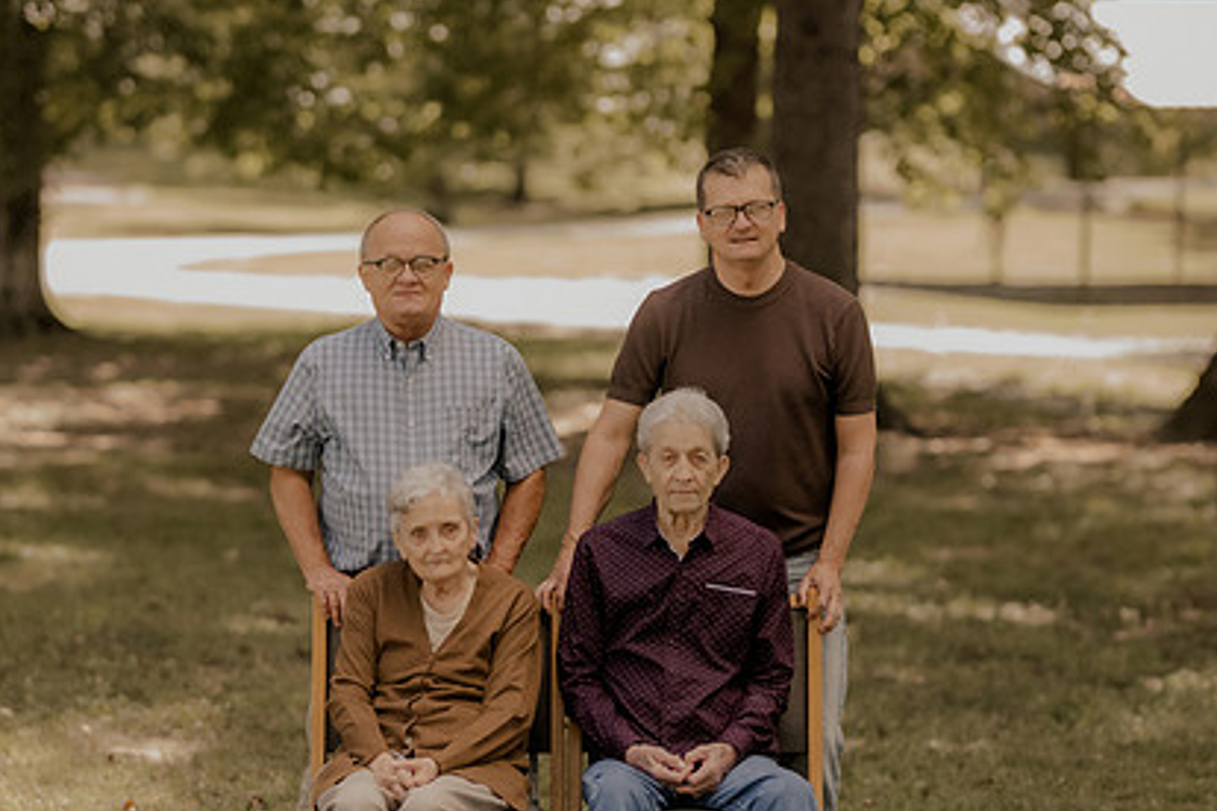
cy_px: 599
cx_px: 527
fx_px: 4563
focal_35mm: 135
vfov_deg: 10.1
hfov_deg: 15.2
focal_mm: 85
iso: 3200
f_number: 1.8
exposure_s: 1/12800
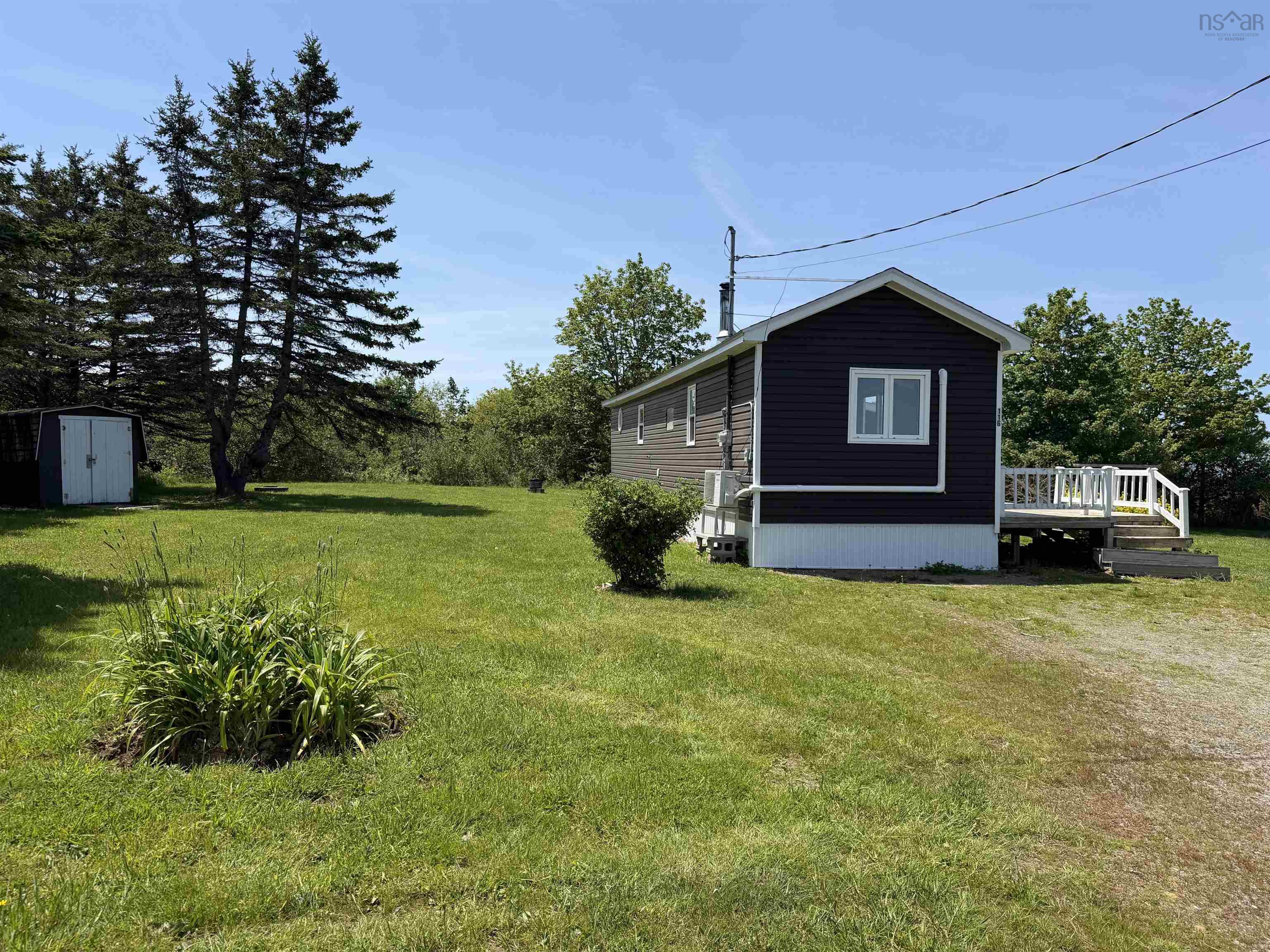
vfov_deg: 56.8
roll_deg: -0.4
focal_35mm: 24
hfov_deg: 71.6
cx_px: 635
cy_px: 476
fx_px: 881
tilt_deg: -0.6
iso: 80
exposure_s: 1/4405
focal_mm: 6.76
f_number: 1.78
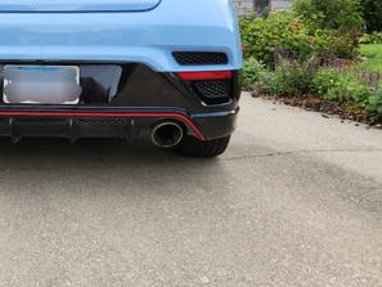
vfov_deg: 36.7
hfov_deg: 45.4
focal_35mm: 39
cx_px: 76
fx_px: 431
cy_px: 112
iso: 40
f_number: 1.8
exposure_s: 1/182
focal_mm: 5.4
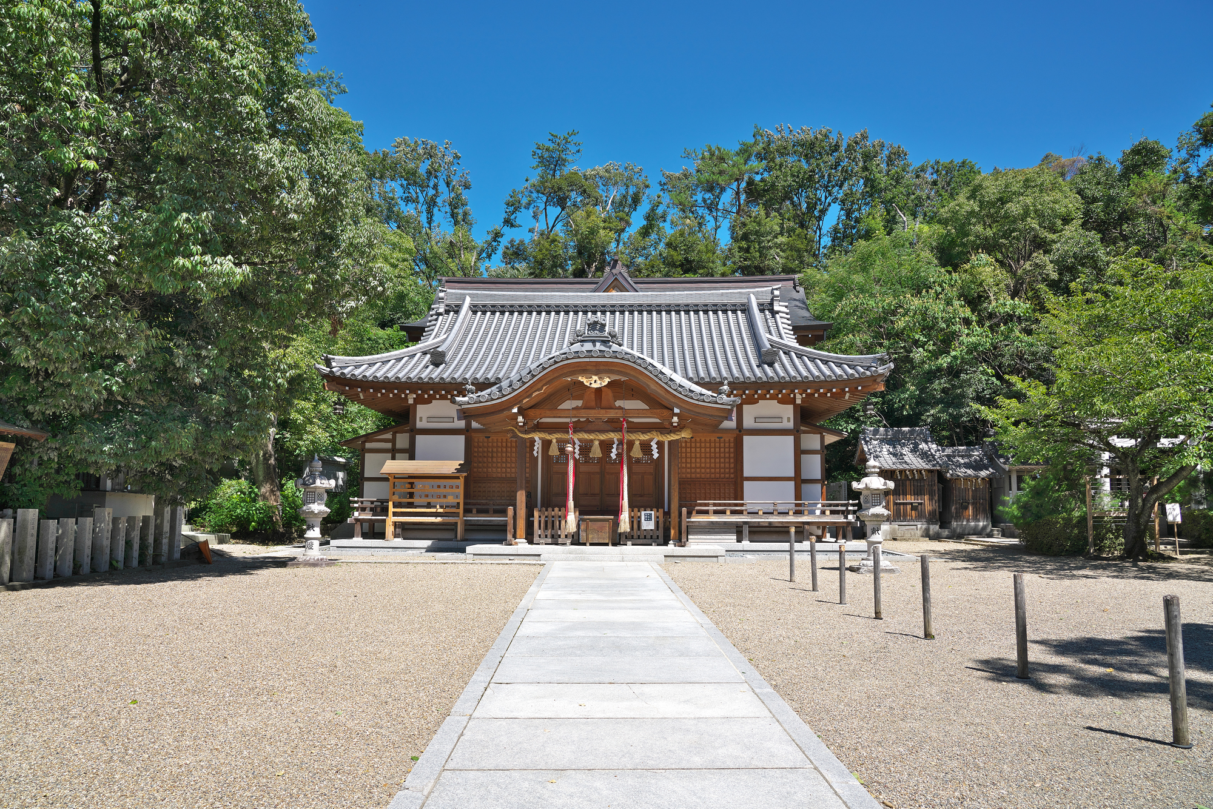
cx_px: 606
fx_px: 809
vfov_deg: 53.1
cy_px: 404
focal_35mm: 24
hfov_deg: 73.7
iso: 125
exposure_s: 1/320
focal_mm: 24
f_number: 9
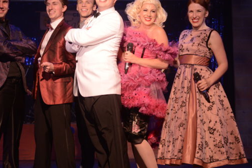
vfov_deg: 17.9
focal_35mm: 76
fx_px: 532
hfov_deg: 26.6
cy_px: 69
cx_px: 100
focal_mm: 50
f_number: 5
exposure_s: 1/100
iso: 1600
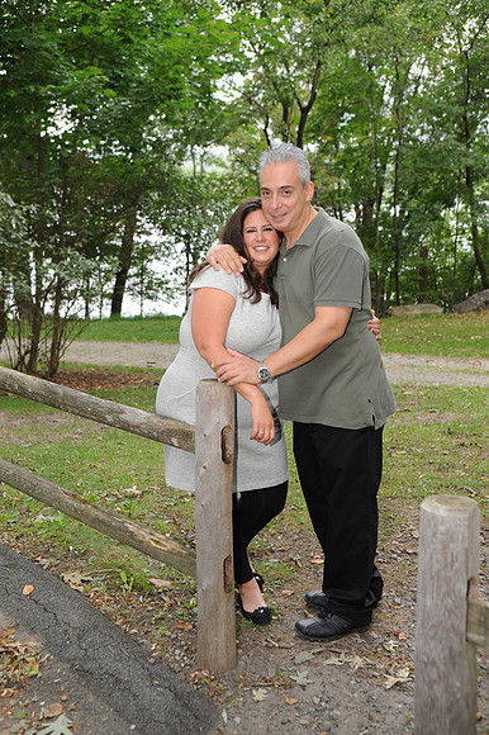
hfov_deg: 29.8
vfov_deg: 43.6
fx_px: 918
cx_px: 244
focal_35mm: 45
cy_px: 368
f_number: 5.6
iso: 500
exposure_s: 1/125
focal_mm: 45
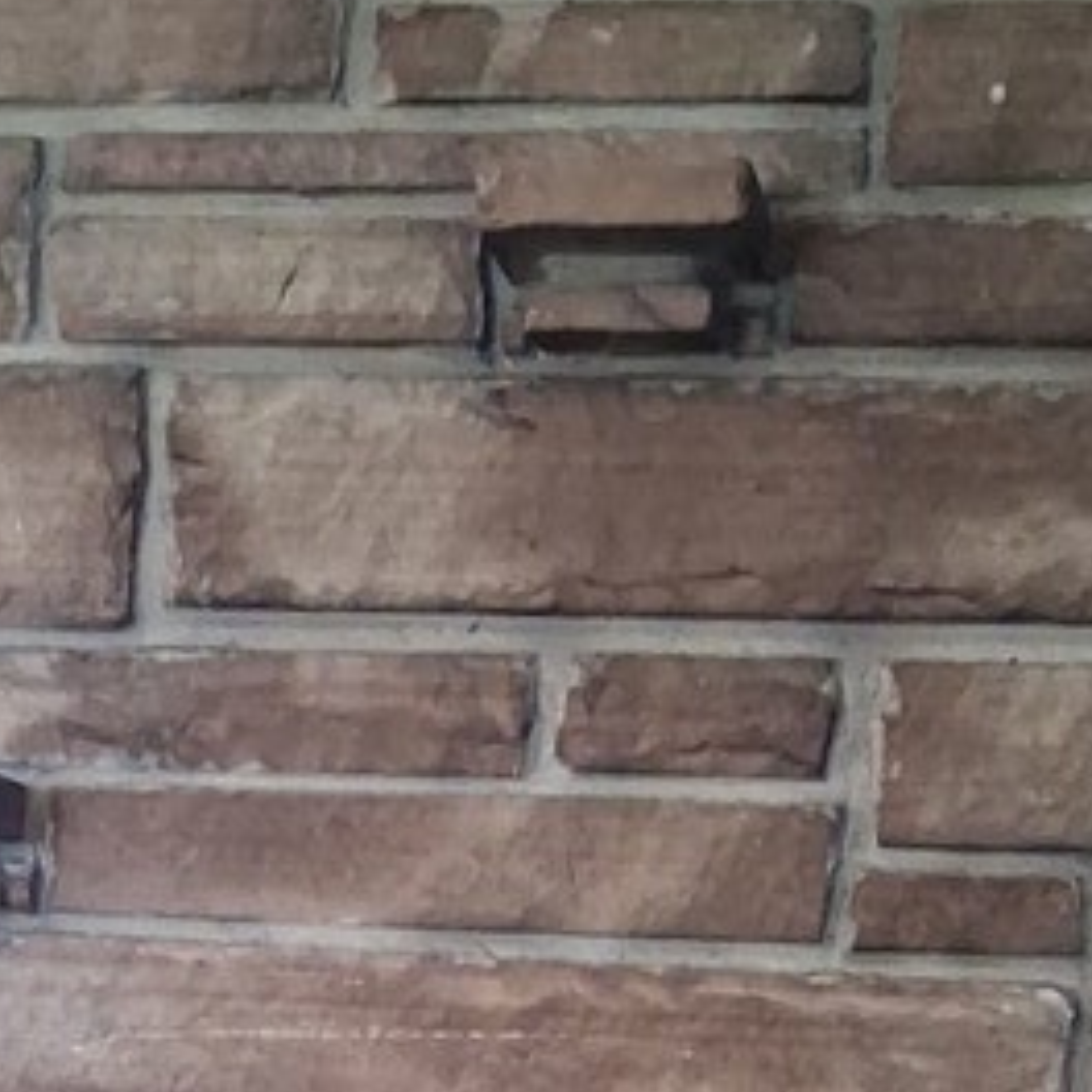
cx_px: 397
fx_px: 3176
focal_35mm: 89
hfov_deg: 19.5
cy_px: 1919
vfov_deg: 16.5
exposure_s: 1/25
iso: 1000
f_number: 1.8
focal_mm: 3.98
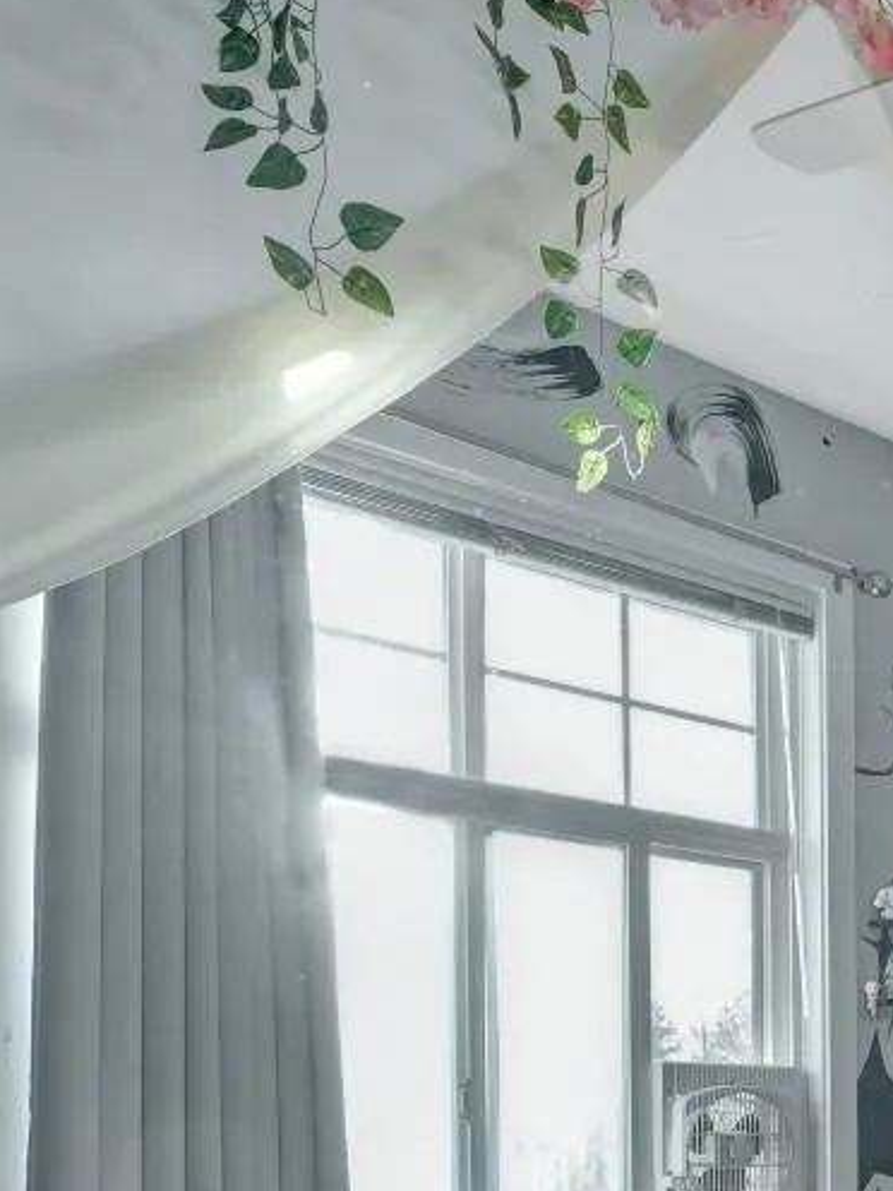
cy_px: 1165
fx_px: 1600
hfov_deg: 23.6
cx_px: 1400
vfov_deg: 37.0
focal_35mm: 47
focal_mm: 14.8
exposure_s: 1/50
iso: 400
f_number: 8
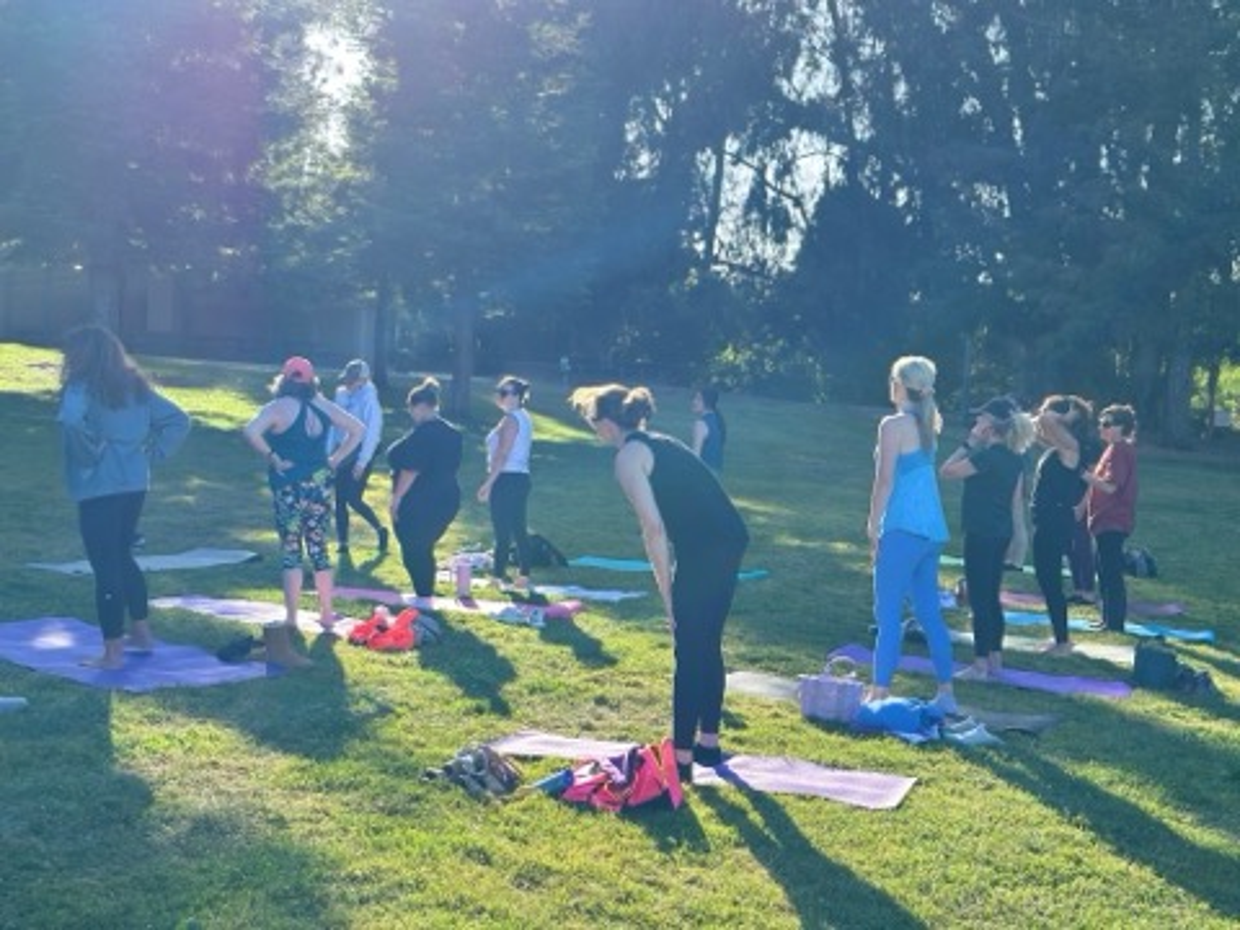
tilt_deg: -3.0
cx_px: 620
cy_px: 465
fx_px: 1719
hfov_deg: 39.7
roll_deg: -2.4
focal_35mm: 48
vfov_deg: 30.3
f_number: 1.78
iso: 80
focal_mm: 6.86
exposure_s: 1/1916
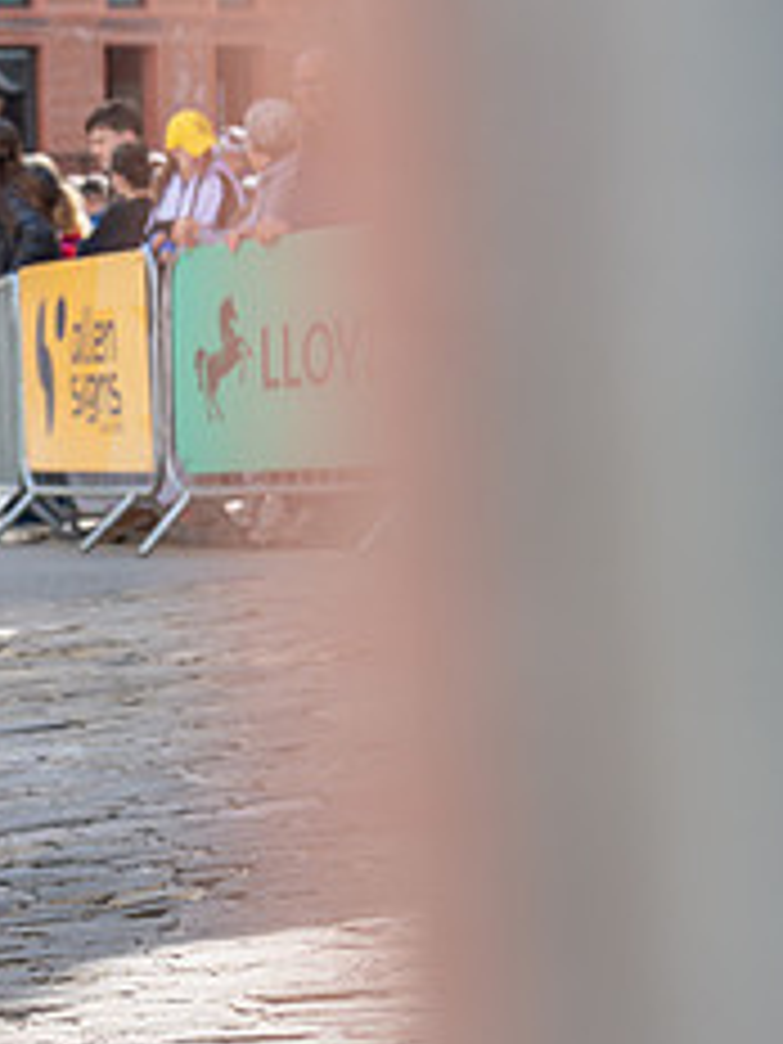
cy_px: 457
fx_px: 5067
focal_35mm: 168
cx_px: -446
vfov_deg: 11.8
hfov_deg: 8.6
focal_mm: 70
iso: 400
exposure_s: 1/1000
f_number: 5
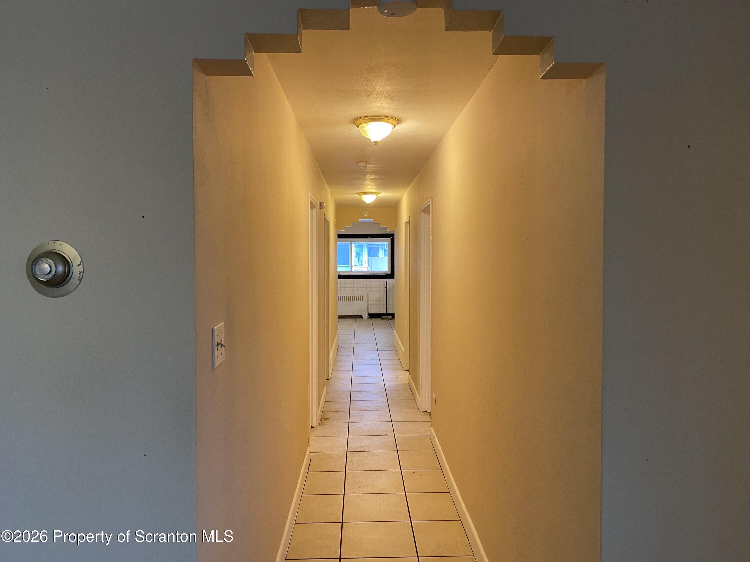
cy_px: 281
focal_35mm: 26
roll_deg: -0.1
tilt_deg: +0.5
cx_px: 375
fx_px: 563
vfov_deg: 53.1
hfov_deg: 67.3
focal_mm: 4.25
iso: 200
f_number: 1.8
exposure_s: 1/60
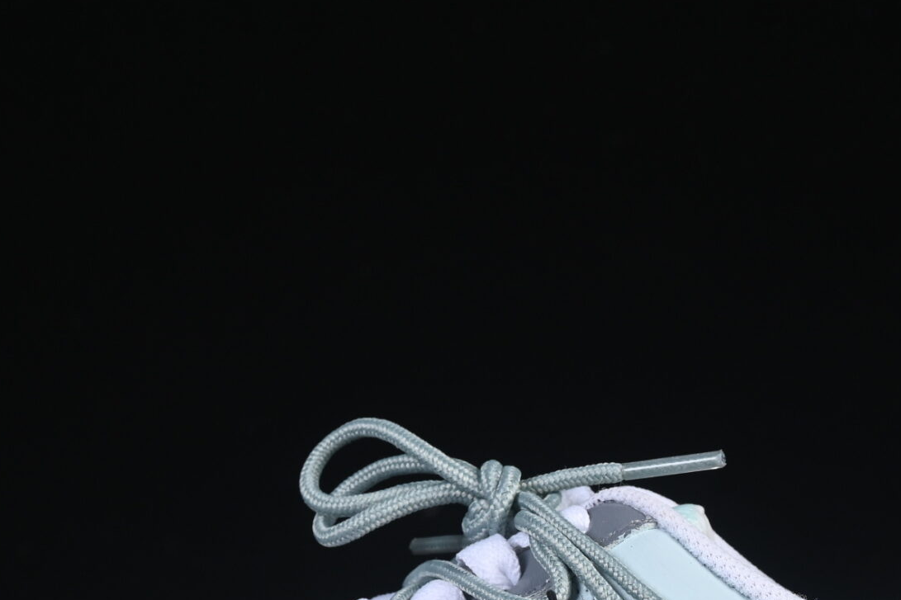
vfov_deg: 7.8
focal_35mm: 176
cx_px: 463
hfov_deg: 11.7
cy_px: 628
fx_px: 4404
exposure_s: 1/80
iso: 160
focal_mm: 50
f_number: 8
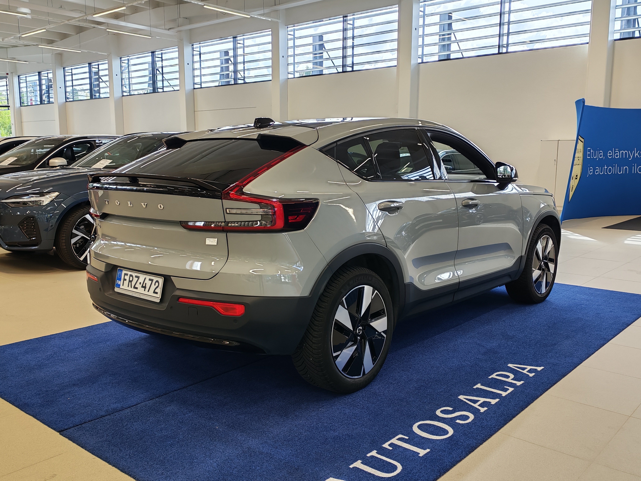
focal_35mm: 34
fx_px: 630
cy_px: 240
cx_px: 320
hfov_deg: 54.0
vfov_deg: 41.8
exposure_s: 1/100
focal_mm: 6.12
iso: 100
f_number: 1.9
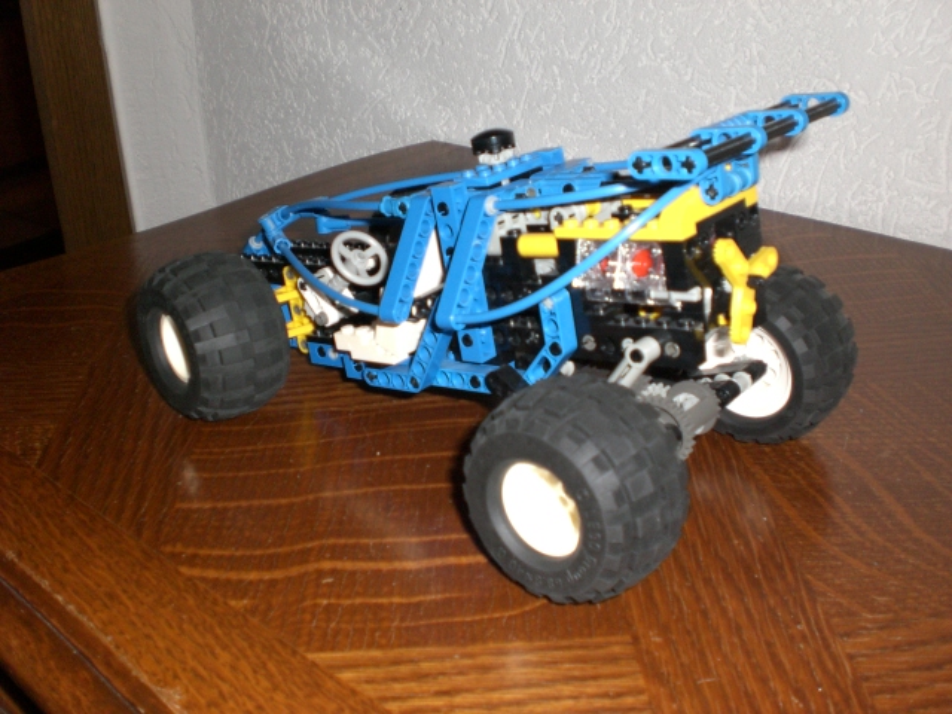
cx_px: 476
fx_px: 1045
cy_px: 357
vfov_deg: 37.7
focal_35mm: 38
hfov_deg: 49.0
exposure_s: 1/60
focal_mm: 6.3
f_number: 3.1
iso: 200
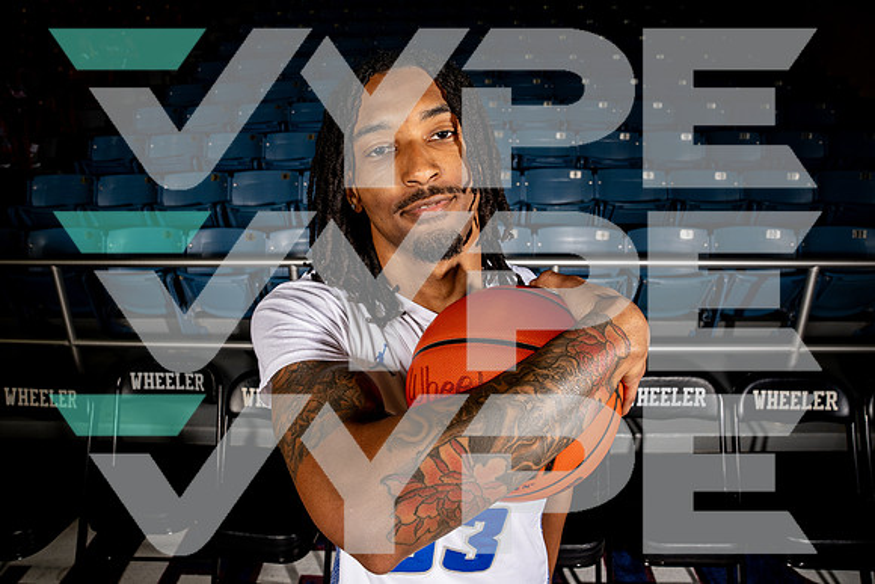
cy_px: 292
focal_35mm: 24
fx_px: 583
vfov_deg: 53.2
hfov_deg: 73.7
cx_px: 438
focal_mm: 24
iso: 250
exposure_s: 1/125
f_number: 7.1
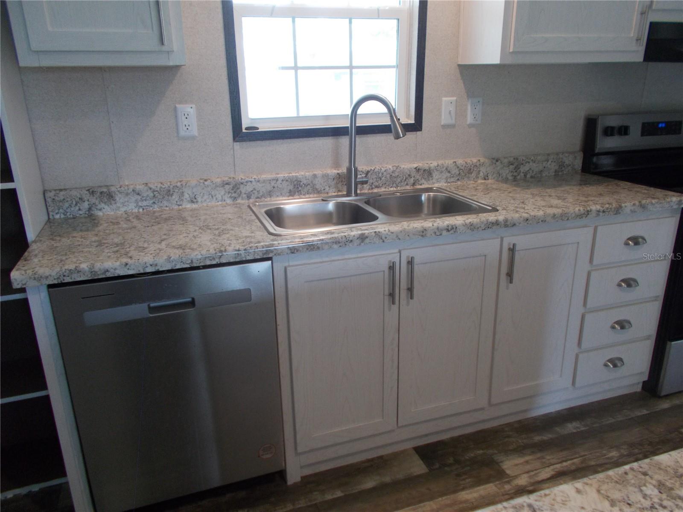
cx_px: 342
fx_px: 513
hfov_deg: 67.3
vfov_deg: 53.1
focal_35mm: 26
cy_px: 256
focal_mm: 4.6
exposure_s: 1/25
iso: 180
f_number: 3.2
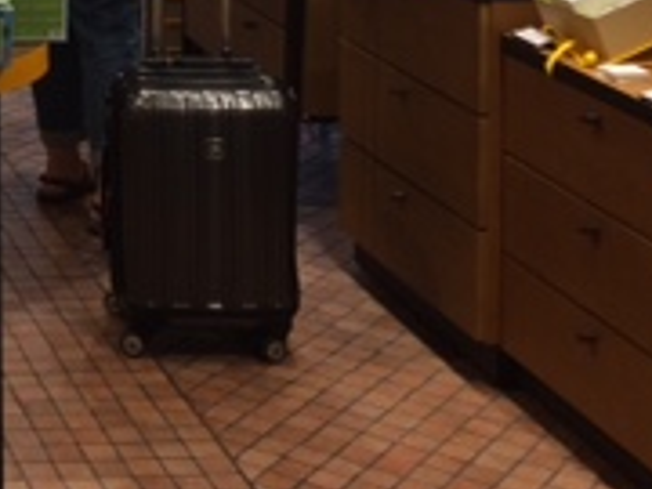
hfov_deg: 17.1
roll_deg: +0.3
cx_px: -340
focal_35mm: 103
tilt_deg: -4.4
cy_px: -214
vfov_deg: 13.6
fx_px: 1940
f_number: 2.2
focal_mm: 4.15
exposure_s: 1/100
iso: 50
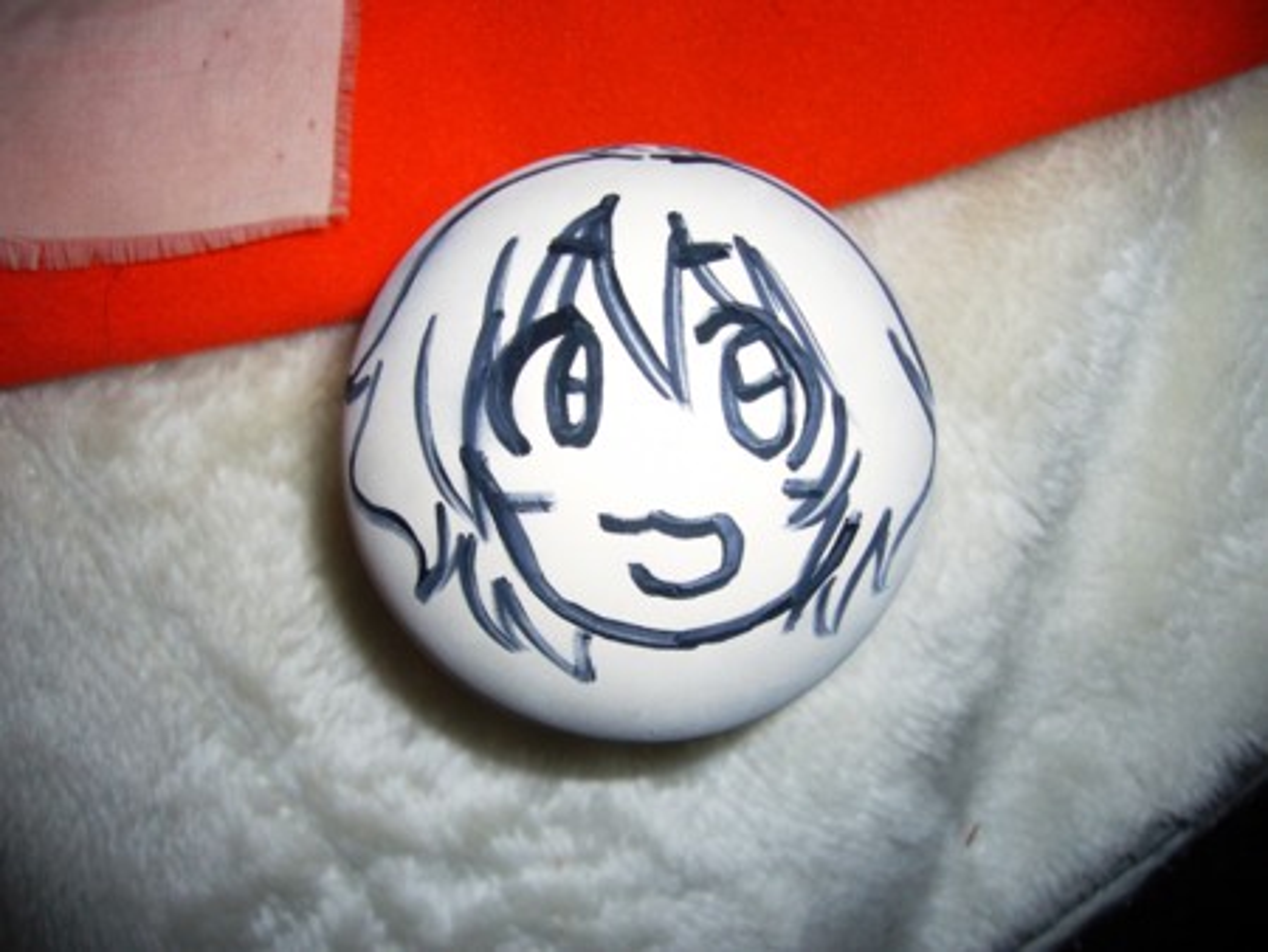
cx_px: 634
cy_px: 476
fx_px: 1283
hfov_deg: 52.6
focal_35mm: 35
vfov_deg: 40.7
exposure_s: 1/60
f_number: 2.8
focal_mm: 5.8
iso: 80
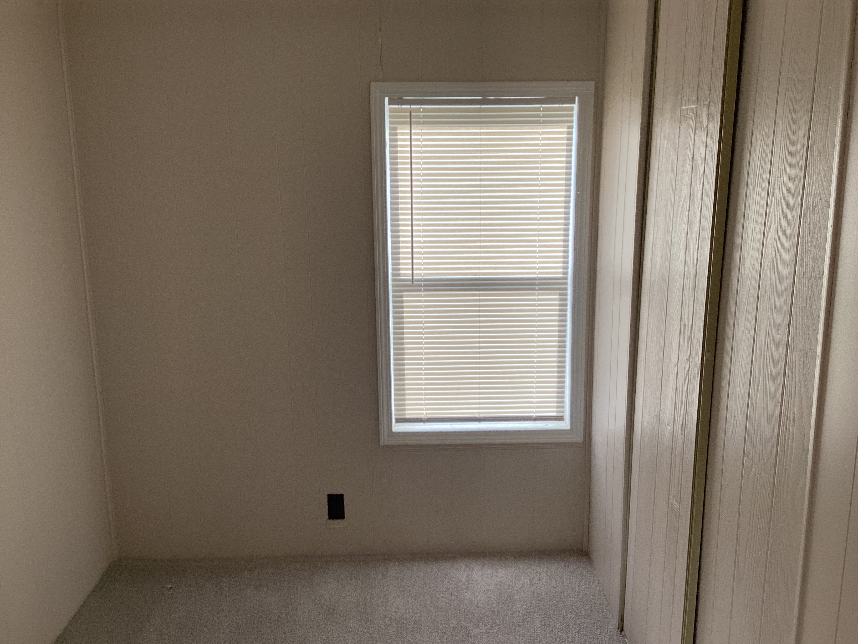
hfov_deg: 58.4
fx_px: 768
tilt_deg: -11.7
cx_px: 429
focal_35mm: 31
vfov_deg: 45.4
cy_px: 322
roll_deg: +0.4
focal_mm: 3.3
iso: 25
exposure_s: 1/237
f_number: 2.4
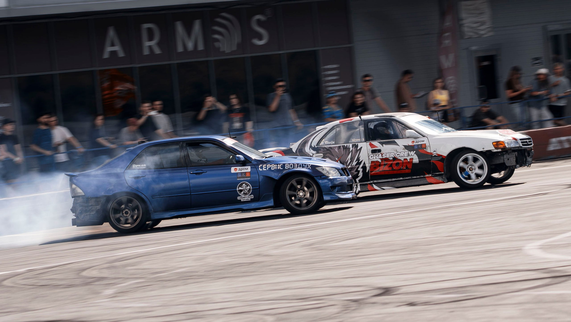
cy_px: 162
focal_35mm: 288
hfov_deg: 7.5
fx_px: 4367
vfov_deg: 4.2
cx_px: 261
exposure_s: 1/125
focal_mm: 130
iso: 100
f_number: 8
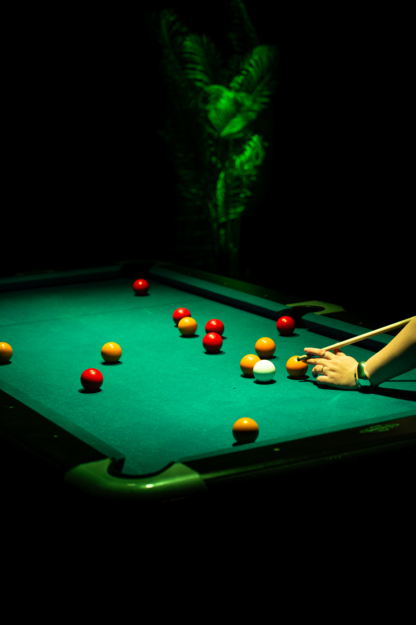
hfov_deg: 19.5
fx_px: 1213
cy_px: 312
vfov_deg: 28.8
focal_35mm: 70
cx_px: 208
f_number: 2.8
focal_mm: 70
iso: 200
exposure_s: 1/60
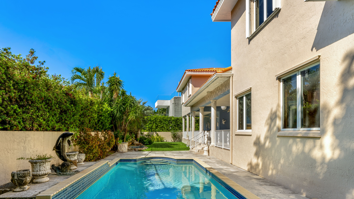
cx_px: 157
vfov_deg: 59.6
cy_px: 132
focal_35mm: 18
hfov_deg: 92.3
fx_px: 169
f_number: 10
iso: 100
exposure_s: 1/50
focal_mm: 14
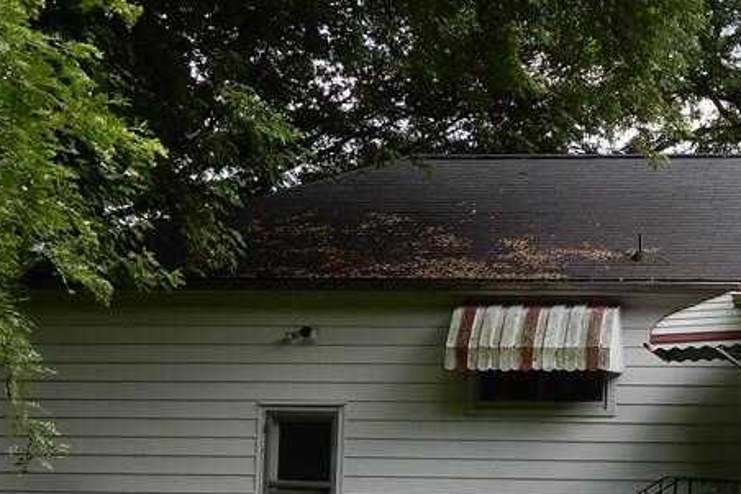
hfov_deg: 19.0
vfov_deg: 12.9
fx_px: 2181
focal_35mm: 106
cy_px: 263
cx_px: 659
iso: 80
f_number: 4
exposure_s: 1/50
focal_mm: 8
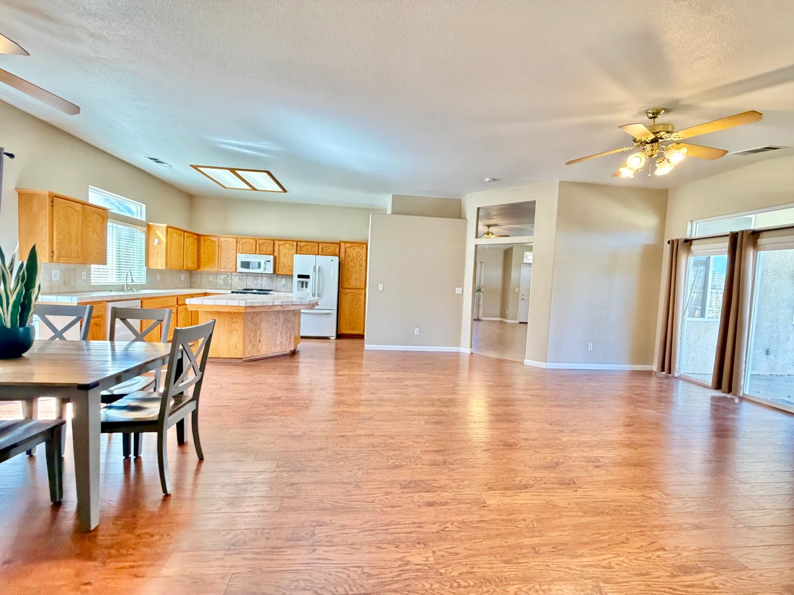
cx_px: 397
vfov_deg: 85.7
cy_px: 298
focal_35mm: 14
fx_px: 321
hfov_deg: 102.1
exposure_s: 1/60
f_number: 2.2
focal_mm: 2.22
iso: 500
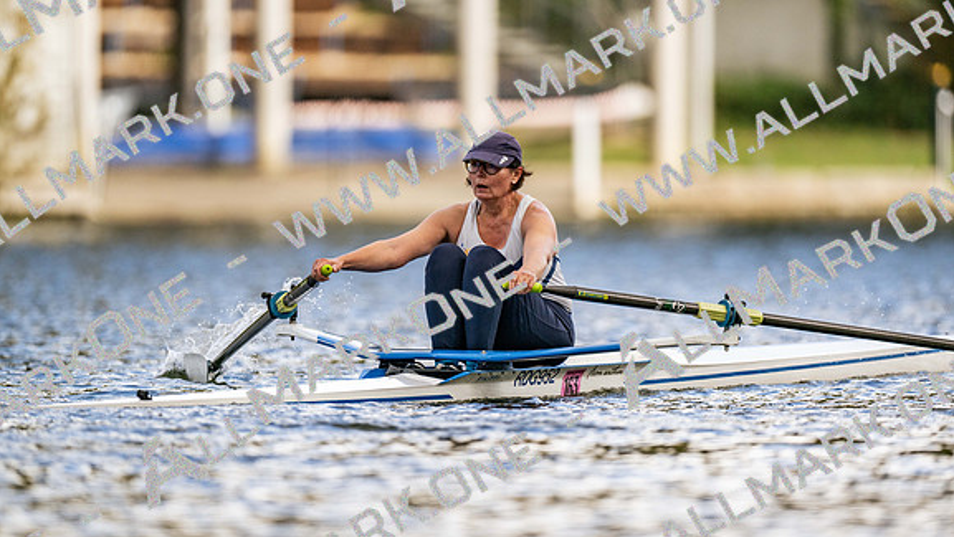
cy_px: 254
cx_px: 478
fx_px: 15992
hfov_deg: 3.4
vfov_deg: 1.9
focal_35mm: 632
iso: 500
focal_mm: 600
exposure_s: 1/2500
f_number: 4
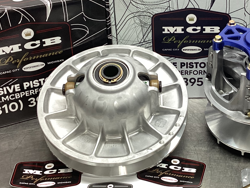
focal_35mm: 65
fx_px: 469
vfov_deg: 22.5
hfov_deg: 29.3
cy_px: 73
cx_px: 189
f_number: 2.4
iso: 200
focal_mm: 3.3
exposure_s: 1/60
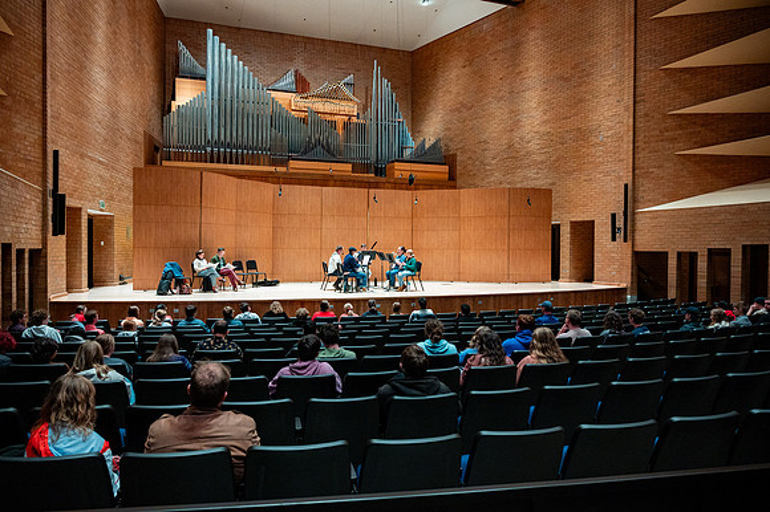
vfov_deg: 50.3
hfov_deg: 70.3
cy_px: 256
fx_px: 546
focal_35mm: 26
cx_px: 367
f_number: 4
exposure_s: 1/160
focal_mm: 24
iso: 1600
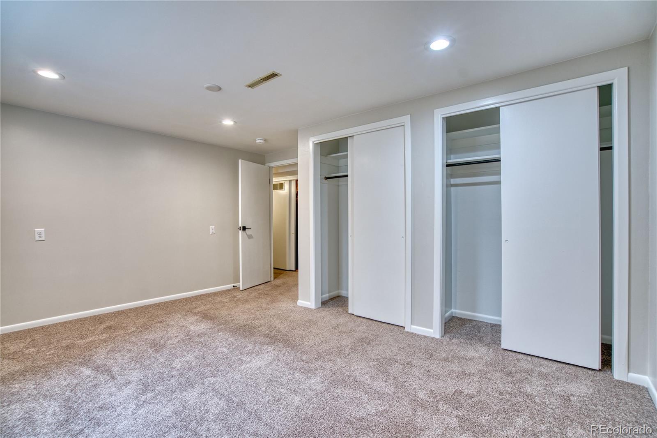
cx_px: 328
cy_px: 219
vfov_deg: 73.7
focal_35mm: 16
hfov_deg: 96.7
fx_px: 292
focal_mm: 16
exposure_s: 1/15
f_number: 5
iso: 500
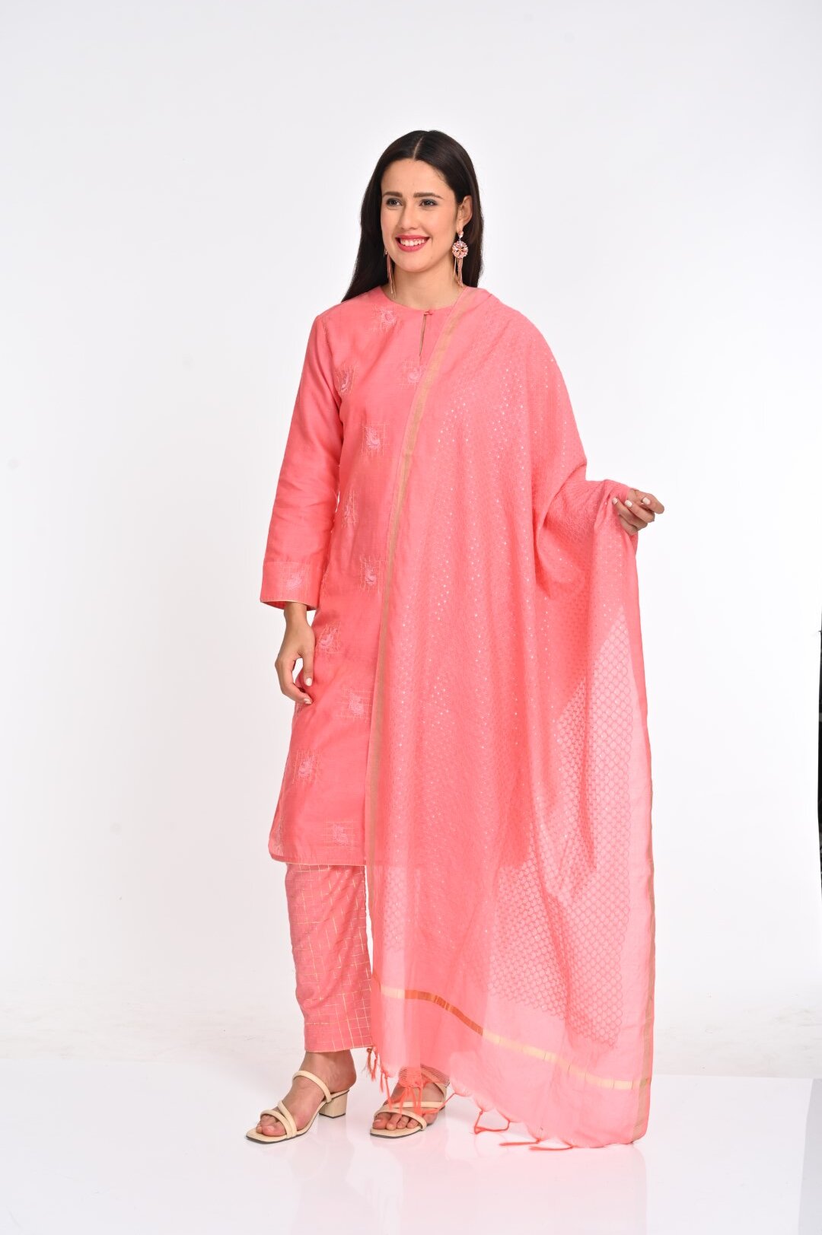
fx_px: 1715
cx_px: 411
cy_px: 618
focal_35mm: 50
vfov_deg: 39.6
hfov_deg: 27.0
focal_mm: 50
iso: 320
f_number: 8
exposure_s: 1/160
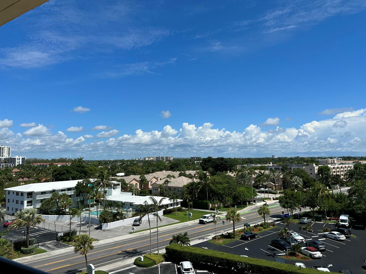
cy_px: 132
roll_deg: +1.0
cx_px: 177
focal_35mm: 27
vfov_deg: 51.3
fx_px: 285
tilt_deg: +5.0
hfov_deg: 65.3
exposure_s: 1/6579
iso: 50
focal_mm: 5.7
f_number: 1.5
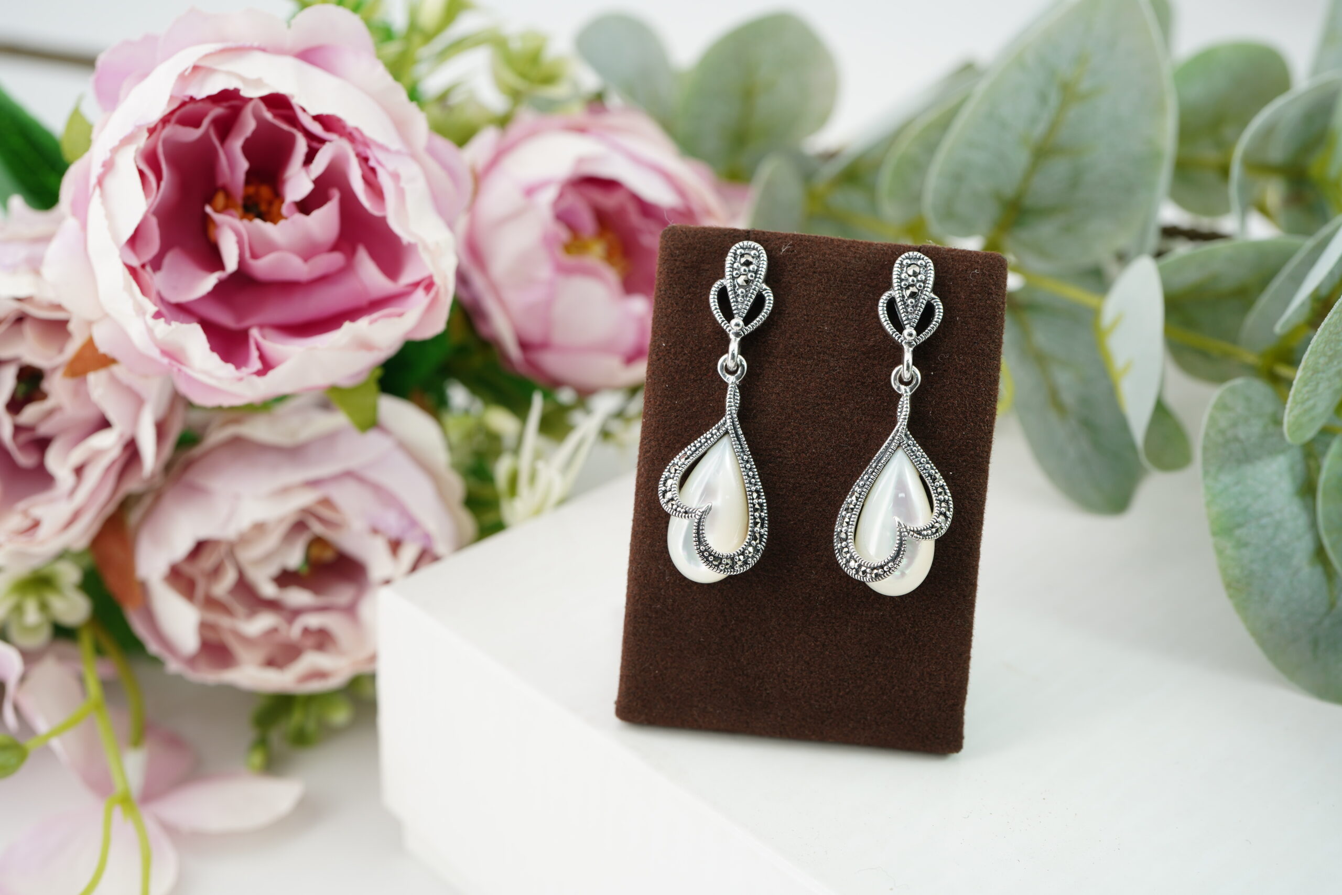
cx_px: 671
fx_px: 1864
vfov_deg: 27.0
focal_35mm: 50
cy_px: 448
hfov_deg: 39.6
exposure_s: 1/50
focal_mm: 50
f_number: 7.1
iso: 200
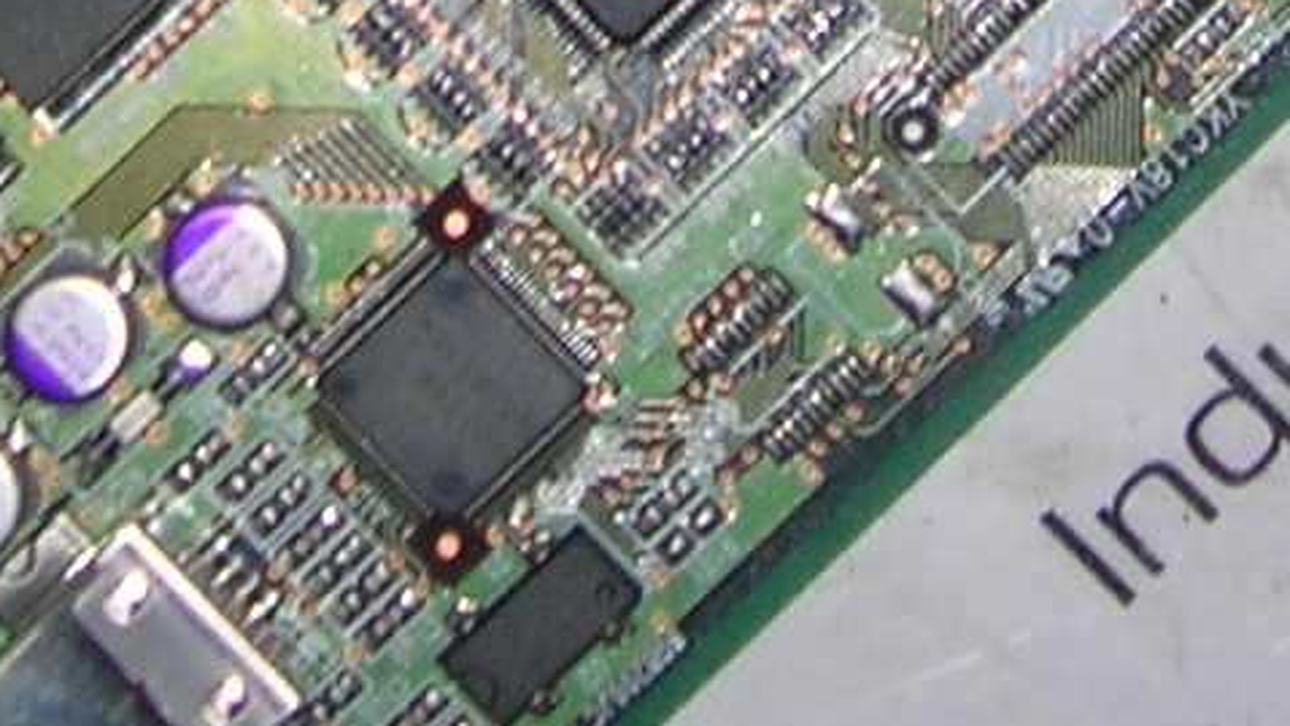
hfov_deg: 12.2
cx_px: 815
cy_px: -1134
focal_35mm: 177
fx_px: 6055
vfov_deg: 6.5
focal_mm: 5.7
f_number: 2.9
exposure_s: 1/60.1
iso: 50
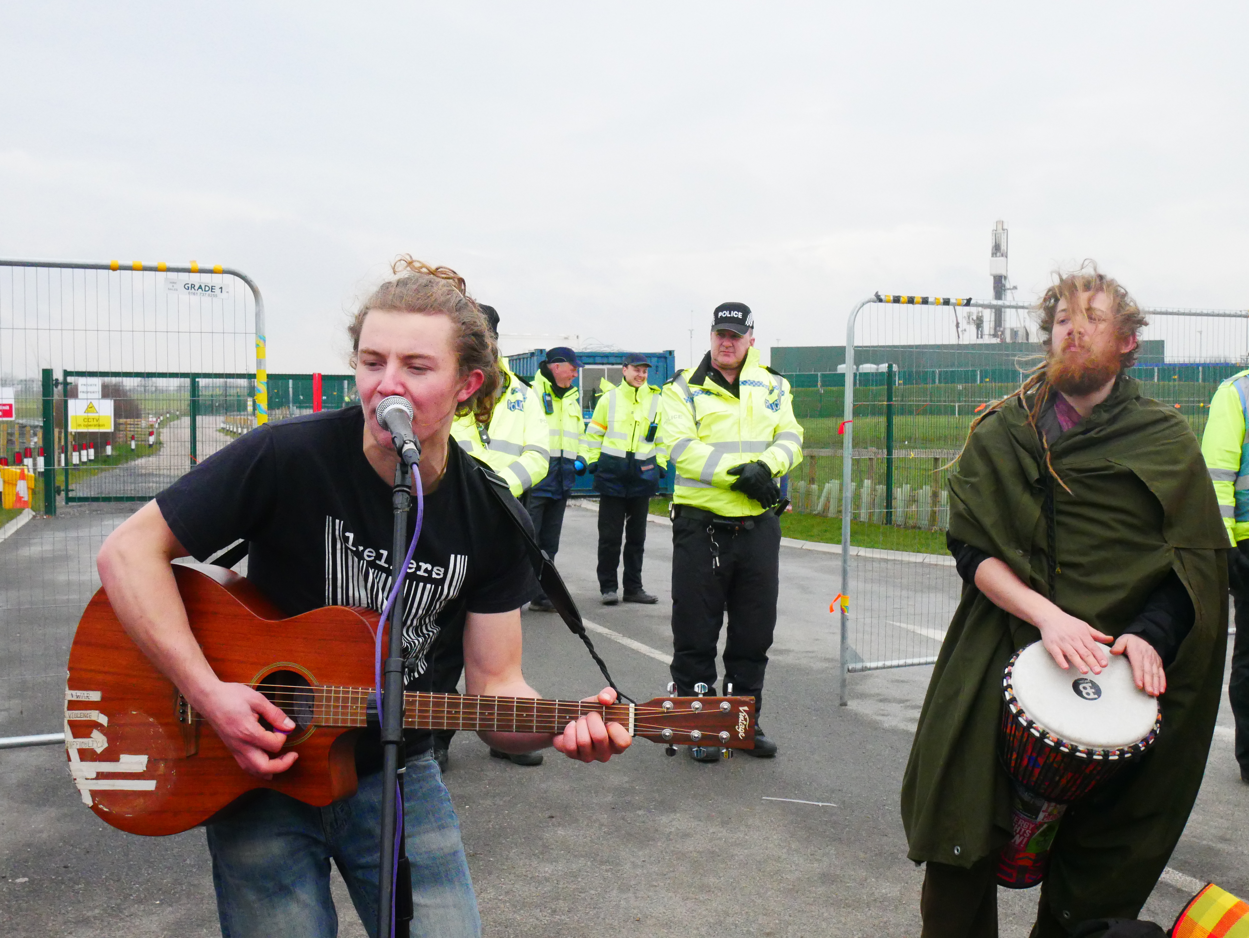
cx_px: 624
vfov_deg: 36.0
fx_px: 1444
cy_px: 469
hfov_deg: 46.8
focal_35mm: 40
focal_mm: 20
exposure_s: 1/1300
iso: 3200
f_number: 7.1
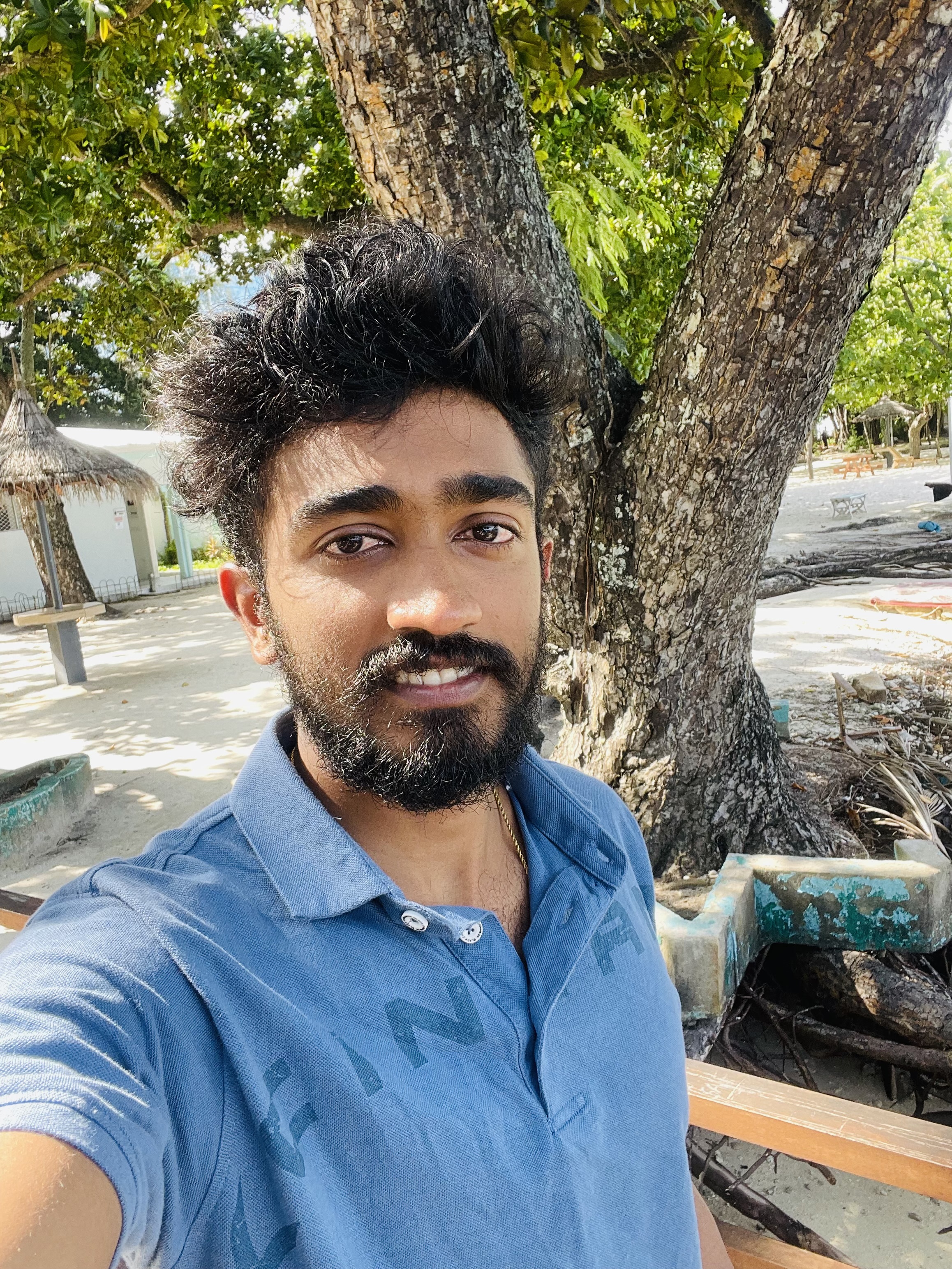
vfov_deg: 60.0
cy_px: 634
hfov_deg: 46.8
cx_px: 476
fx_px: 1100
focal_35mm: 30
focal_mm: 2.71
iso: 50
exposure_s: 1/121
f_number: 2.2
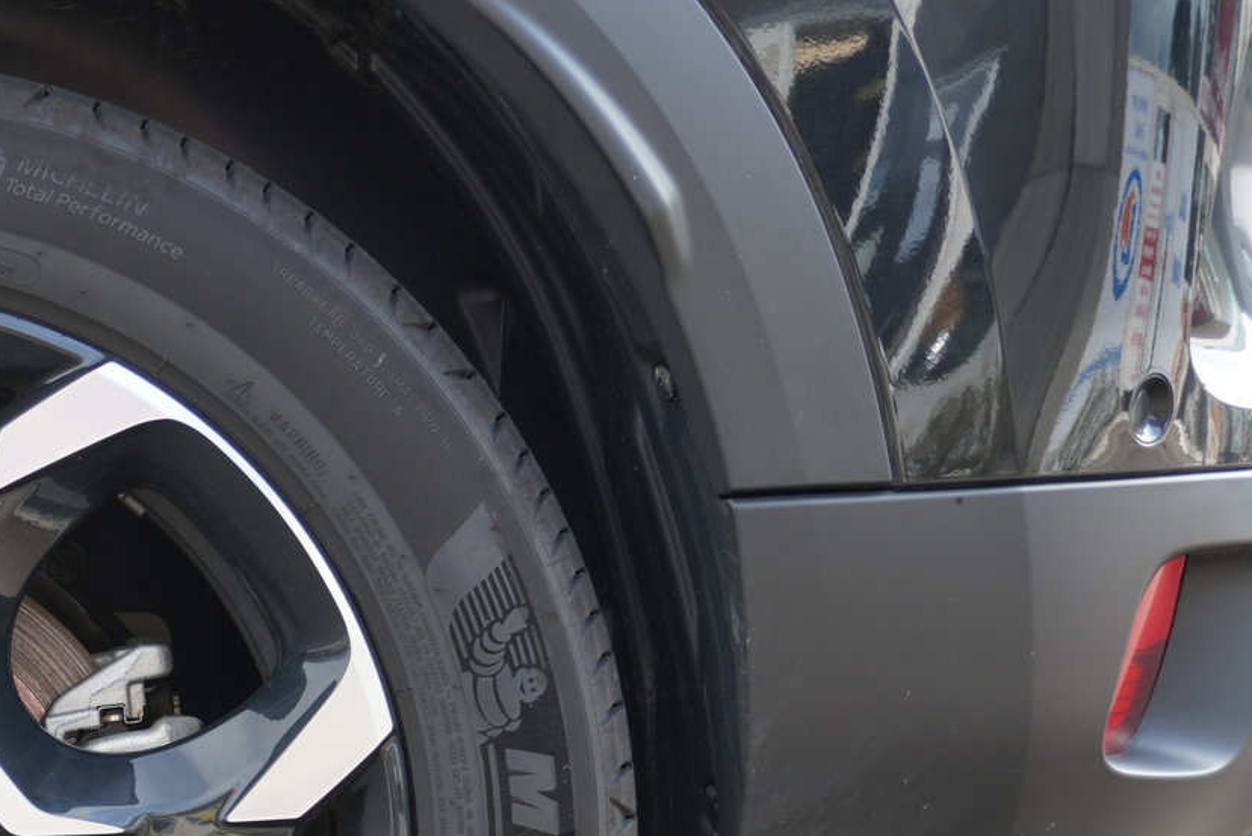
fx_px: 3027
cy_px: 875
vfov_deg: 15.4
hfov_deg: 21.8
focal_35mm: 87
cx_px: -225
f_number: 4.5
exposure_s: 1/40
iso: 100
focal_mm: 24
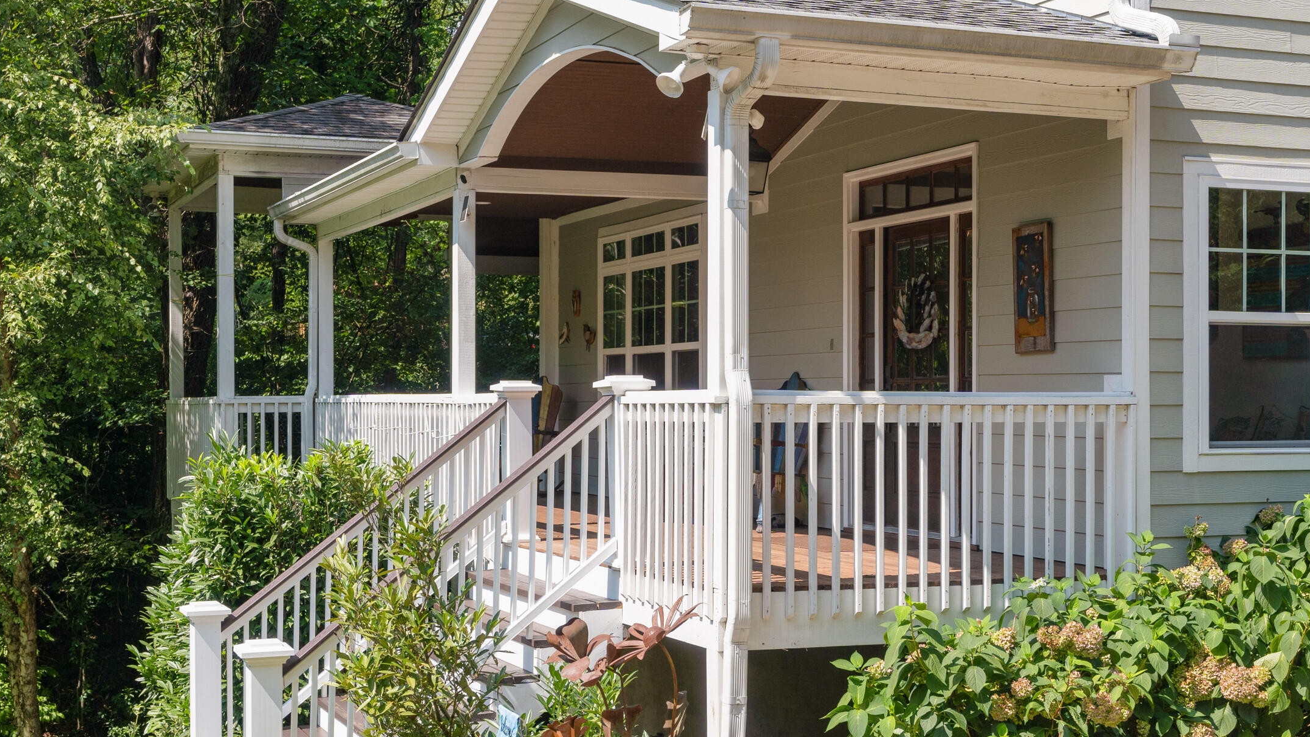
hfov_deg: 40.6
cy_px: 329
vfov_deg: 23.5
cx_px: 640
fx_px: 1771
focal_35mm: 51
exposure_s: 1/640
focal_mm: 35
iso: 320
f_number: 7.1
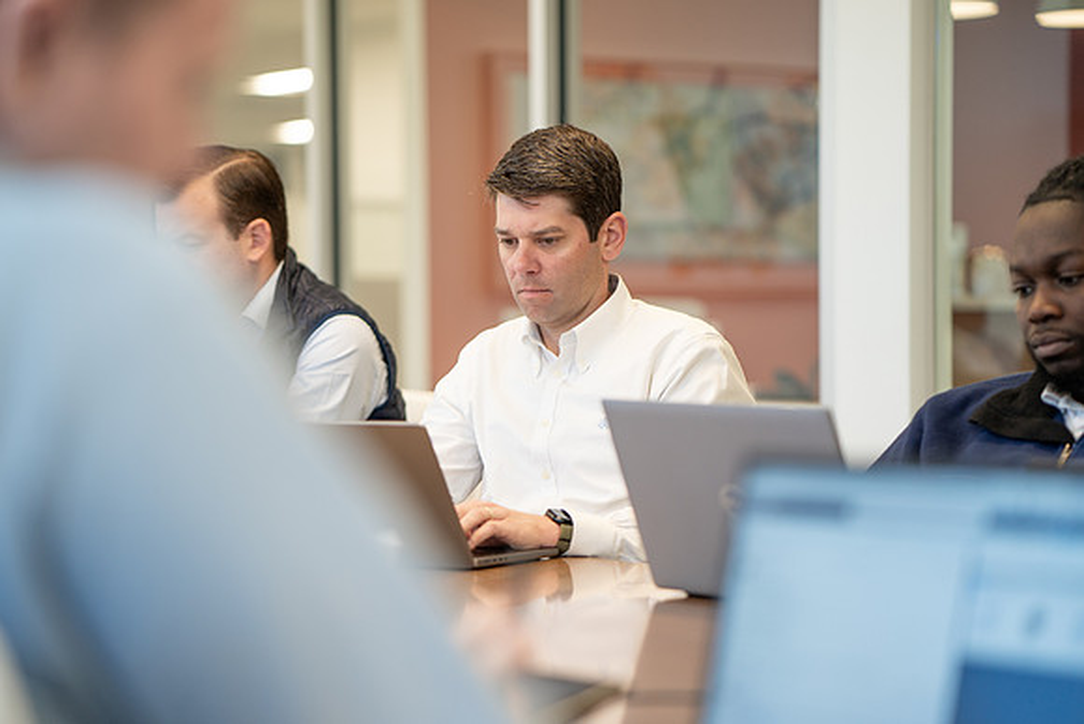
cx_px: 529
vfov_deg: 15.4
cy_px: 353
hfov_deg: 23.0
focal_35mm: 89
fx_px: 2668
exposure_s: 1/200
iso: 320
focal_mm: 85
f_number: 2
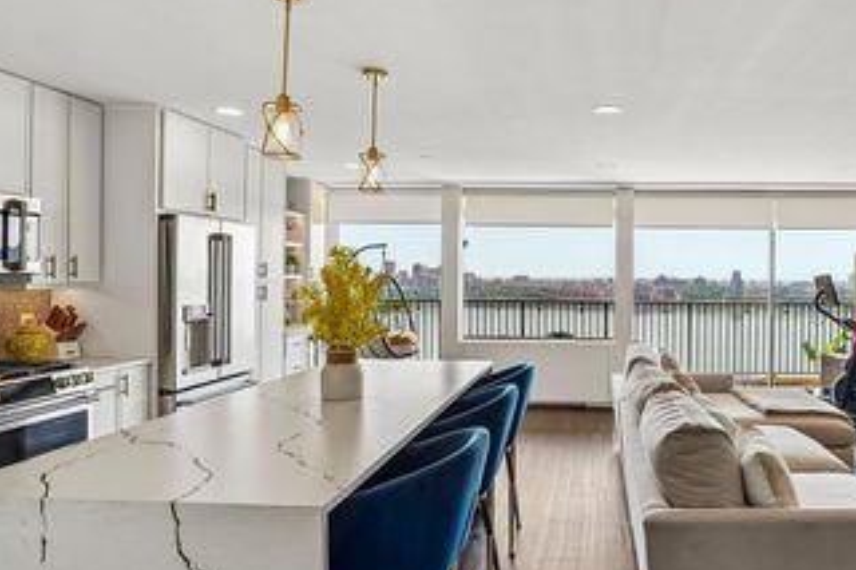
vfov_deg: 51.2
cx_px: 597
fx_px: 594
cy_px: 282
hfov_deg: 68.7
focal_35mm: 25
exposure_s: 1/100
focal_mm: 16
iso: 320
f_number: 8
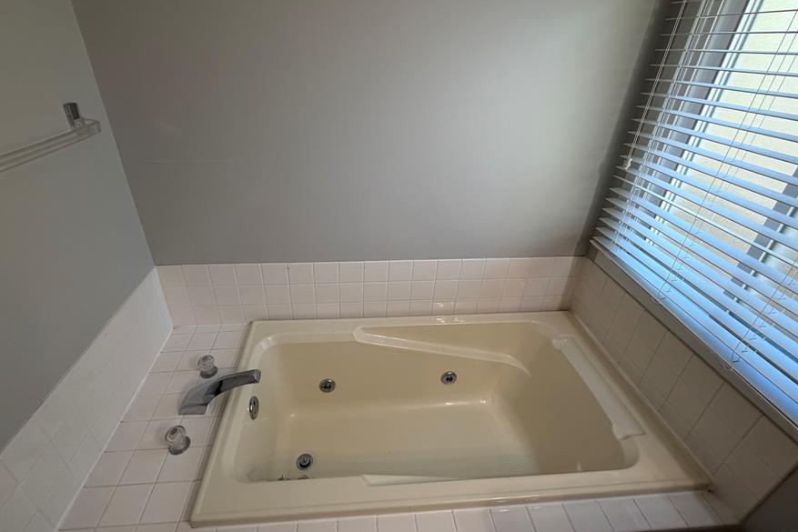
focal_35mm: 17
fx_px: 377
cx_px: 379
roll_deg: -1.4
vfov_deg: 70.3
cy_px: 245
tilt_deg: -28.6
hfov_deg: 93.2
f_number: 2.2
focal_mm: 2.22
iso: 160
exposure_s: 1/120
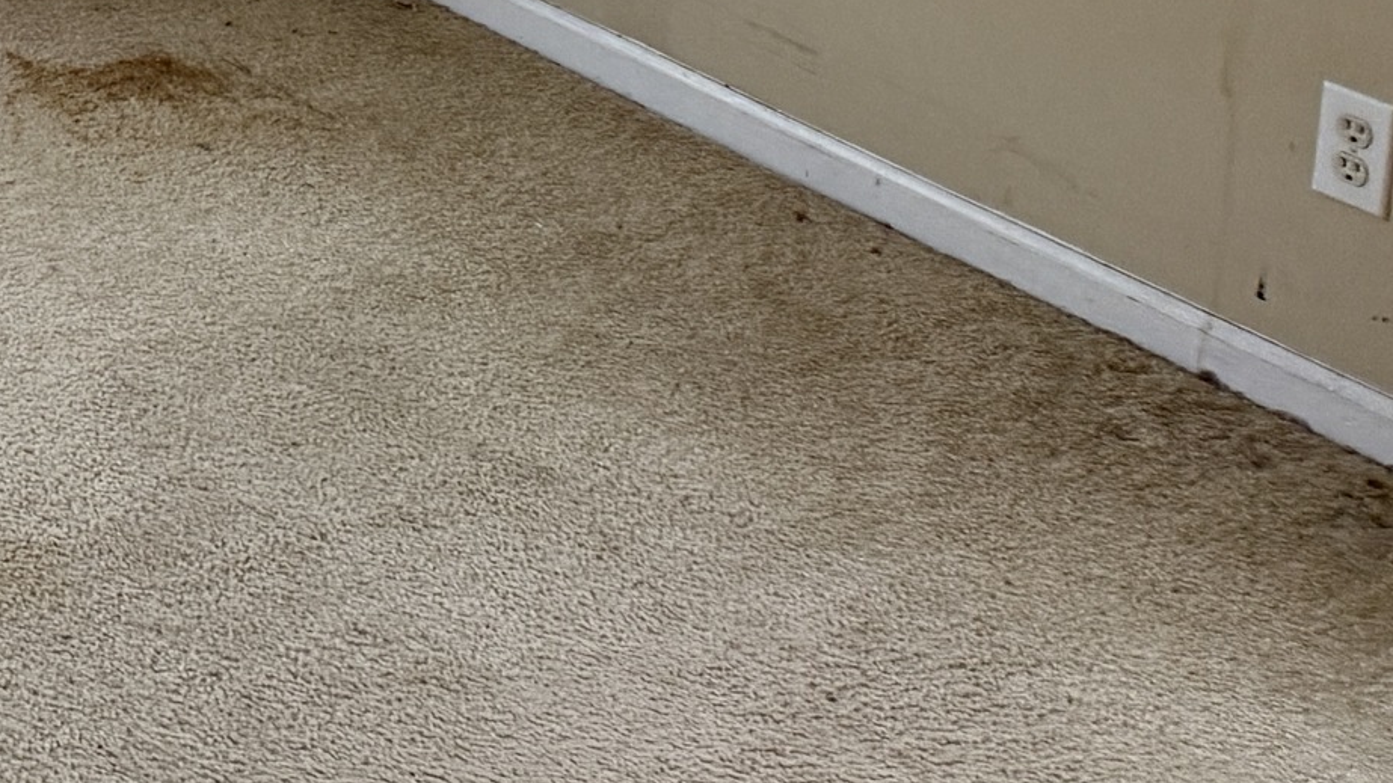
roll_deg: +0.9
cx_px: -708
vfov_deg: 12.3
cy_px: -766
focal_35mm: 87
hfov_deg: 20.8
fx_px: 3213
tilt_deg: -10.7
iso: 250
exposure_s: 1/60
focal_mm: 6.76
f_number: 1.78
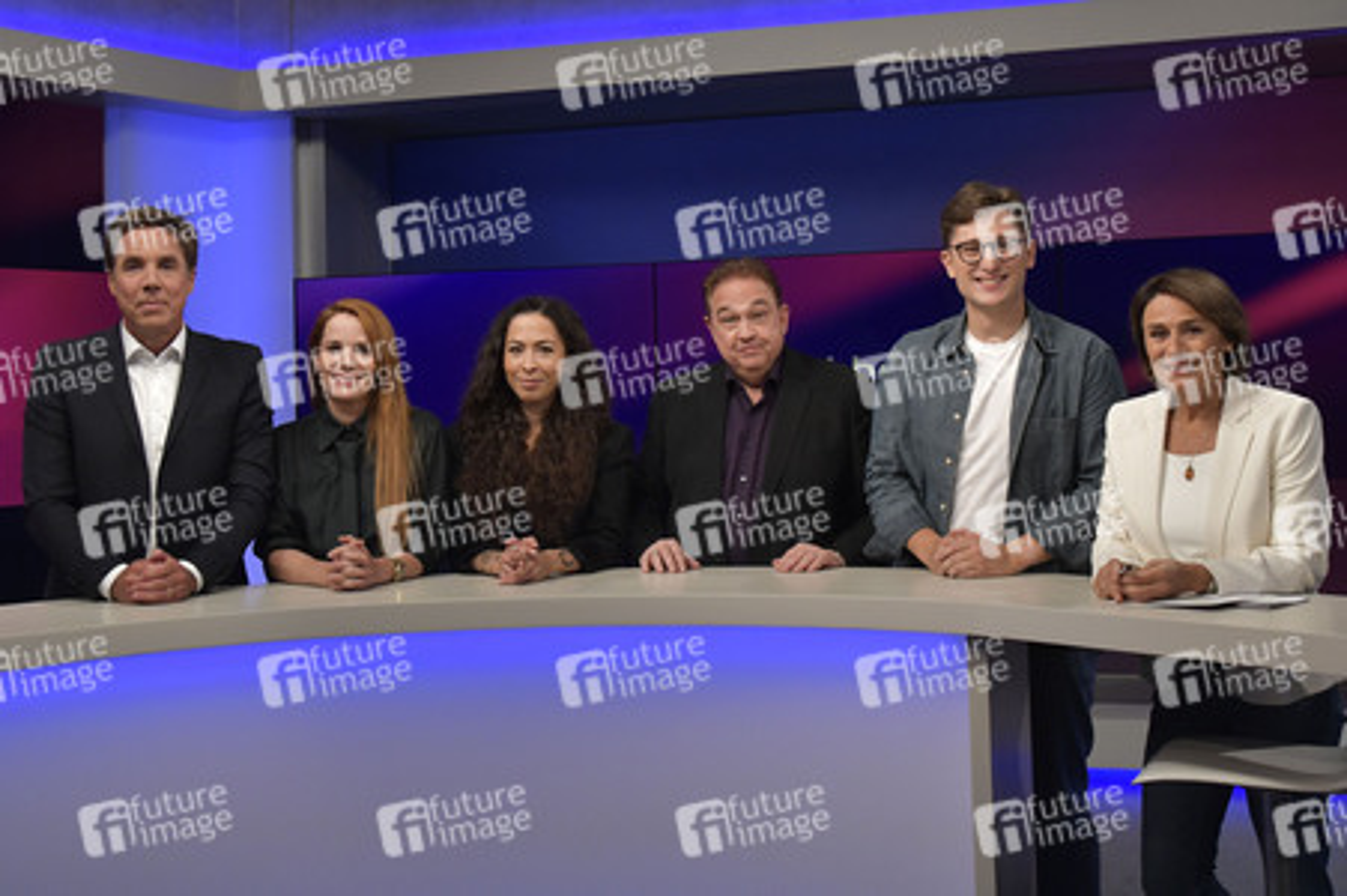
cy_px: 448
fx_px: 1271
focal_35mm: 34
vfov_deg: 38.8
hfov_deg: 55.8
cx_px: 674
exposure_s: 1/200
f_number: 6.3
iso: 2500
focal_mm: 34
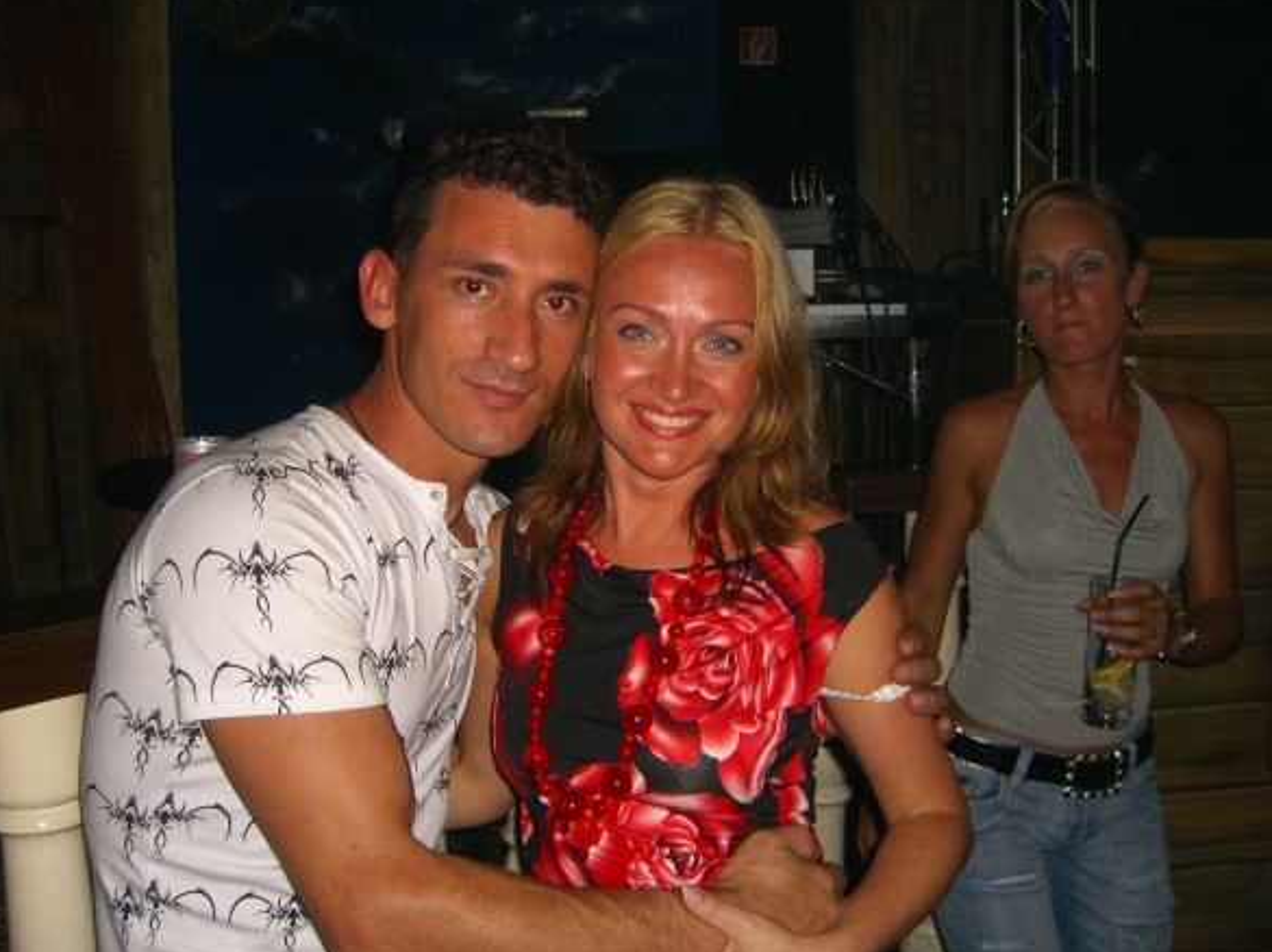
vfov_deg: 36.8
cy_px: 478
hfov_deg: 47.9
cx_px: 644
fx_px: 1432
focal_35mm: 39
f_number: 2.8
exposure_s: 1/60
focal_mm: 7.9
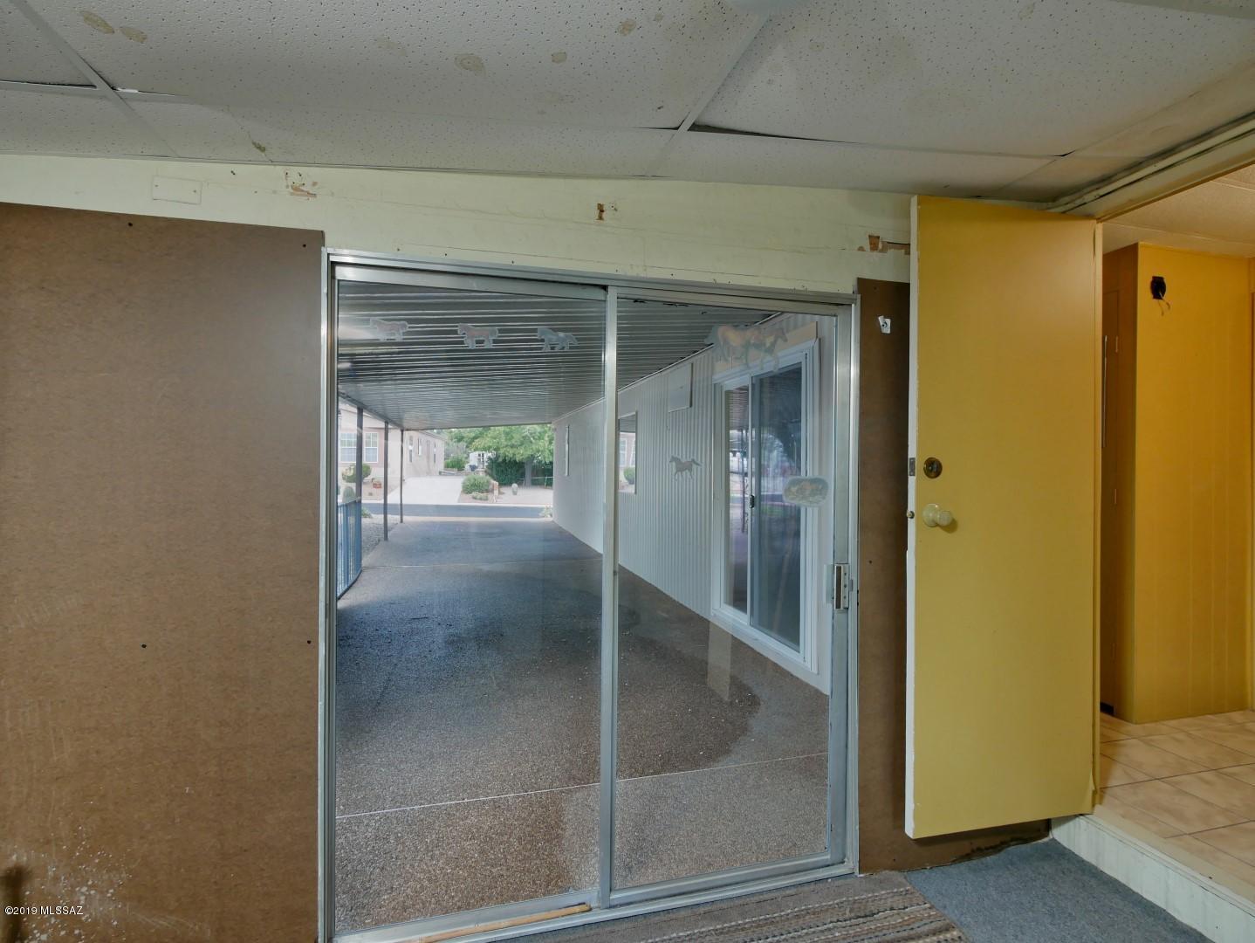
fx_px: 653
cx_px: 628
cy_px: 472
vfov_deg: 71.6
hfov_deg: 87.7
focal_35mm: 18
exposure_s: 1/10
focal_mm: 9
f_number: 5.6
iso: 200
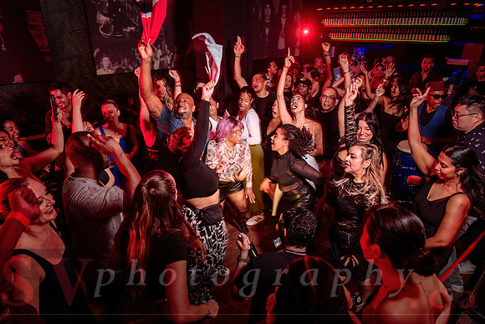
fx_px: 323
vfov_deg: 53.2
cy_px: 162
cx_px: 242
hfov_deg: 73.7
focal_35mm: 24
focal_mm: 24
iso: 800
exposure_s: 1/40
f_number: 3.2
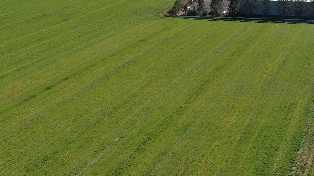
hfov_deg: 20.3
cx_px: -58
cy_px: 111
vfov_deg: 12.2
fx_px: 824
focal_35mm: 99
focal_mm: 10.26
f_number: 6.3
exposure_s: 1/500
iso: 100
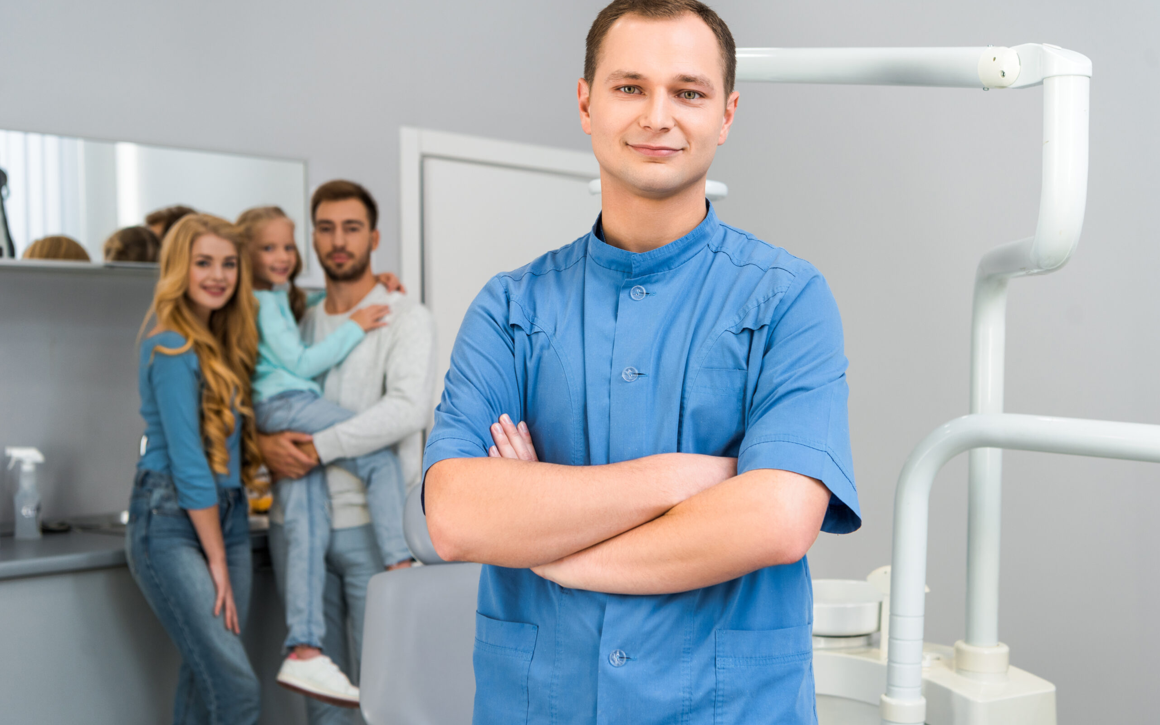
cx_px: 580
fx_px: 1549
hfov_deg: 41.1
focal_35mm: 49
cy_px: 347
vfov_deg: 26.3
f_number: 4
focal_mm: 48
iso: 250
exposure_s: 1/200
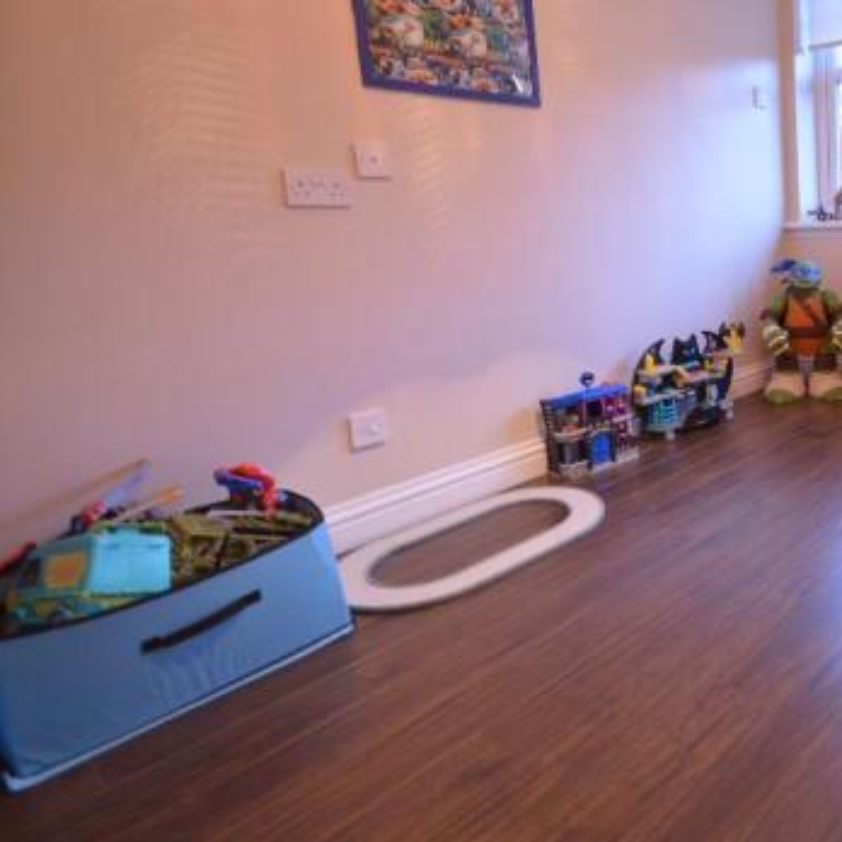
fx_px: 660
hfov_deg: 54.7
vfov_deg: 64.4
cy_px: 333
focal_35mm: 24
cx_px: 789
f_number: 4.5
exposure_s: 1/2.5
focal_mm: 10
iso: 400
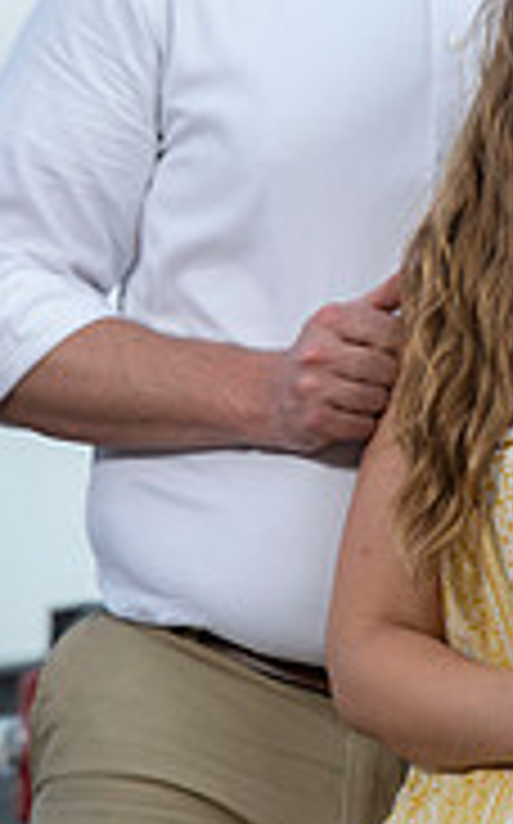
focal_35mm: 414
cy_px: 315
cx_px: 632
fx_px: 9283
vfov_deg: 5.1
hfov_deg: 3.2
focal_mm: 165
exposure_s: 1/200
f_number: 5.6
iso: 50
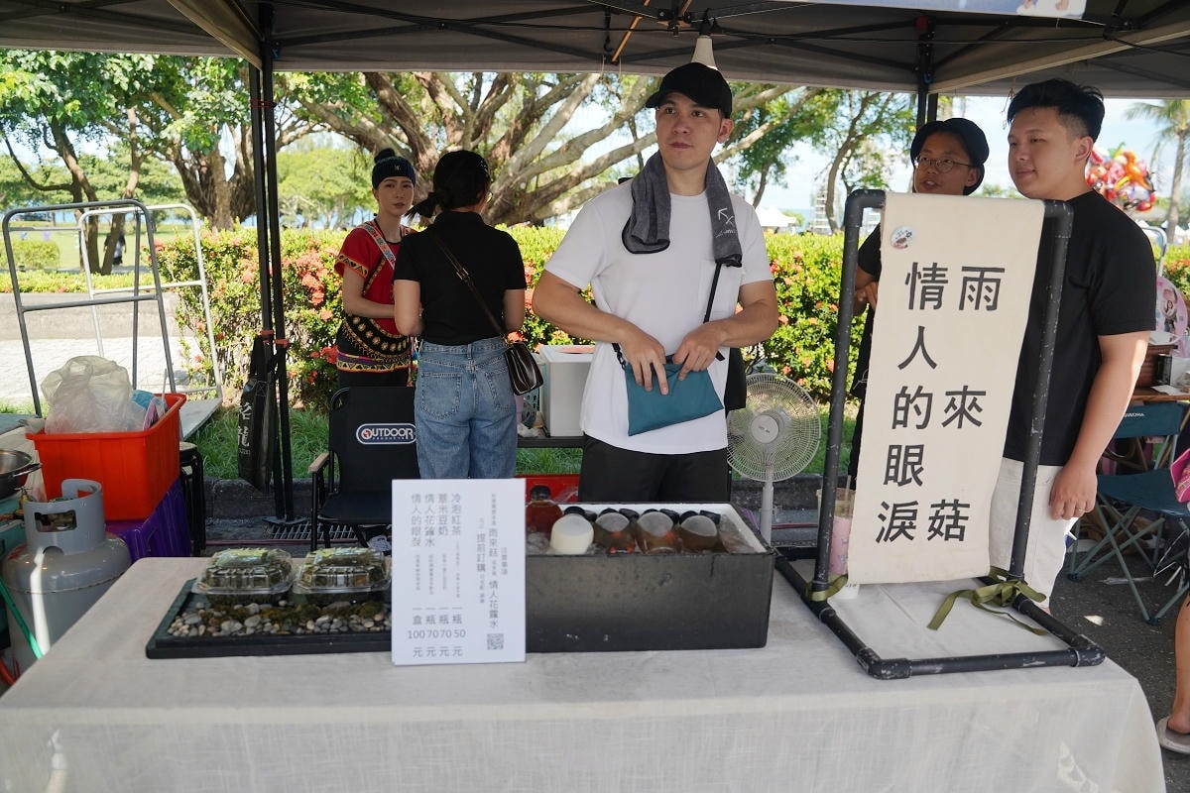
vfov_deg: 46.4
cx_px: 595
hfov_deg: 65.5
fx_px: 925
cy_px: 396
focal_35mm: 28
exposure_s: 1/160
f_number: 4
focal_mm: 28
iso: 100
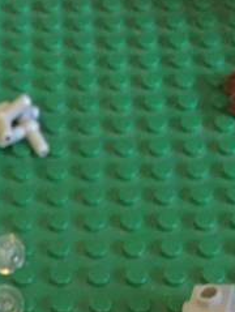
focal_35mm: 109
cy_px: 390
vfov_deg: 17.1
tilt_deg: -54.2
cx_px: -44
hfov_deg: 13.3
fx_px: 984
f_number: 2.2
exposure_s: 1/17
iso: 500
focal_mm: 4.15
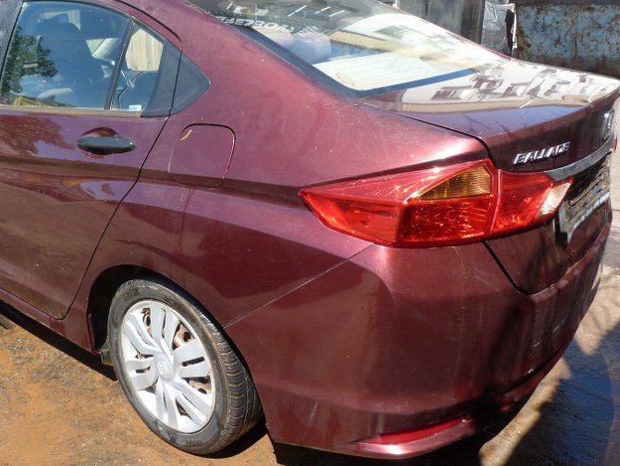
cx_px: 233
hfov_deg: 56.1
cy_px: 206
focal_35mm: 32
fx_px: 573
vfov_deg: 44.1
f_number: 4
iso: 80
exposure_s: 1/160
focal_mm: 4.5
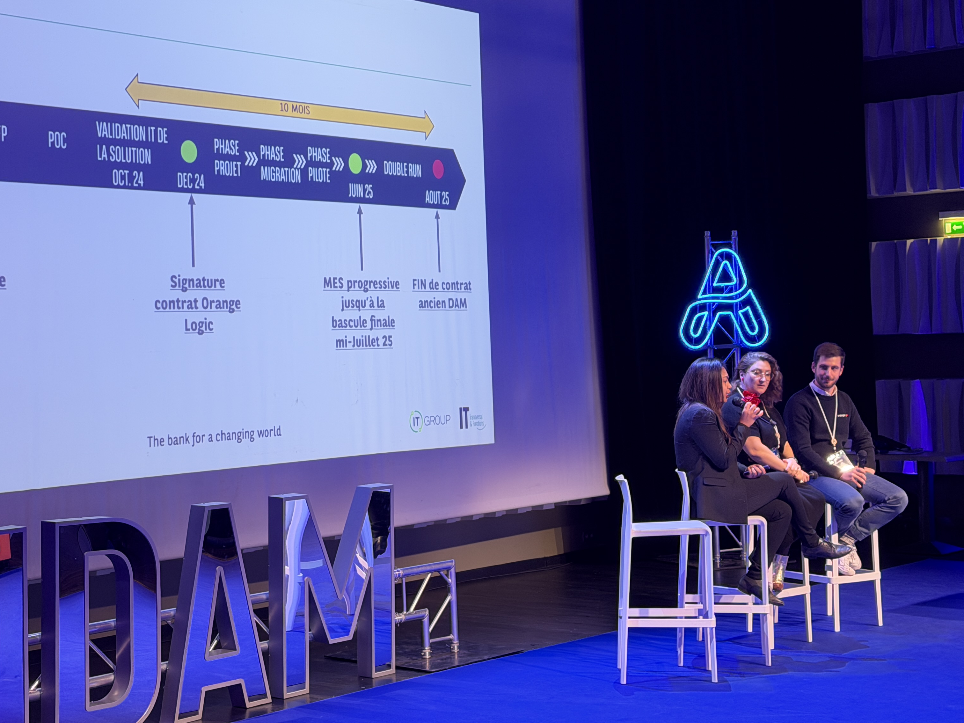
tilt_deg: -0.2
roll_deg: +1.7
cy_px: 338
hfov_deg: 30.1
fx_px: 1782
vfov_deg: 22.9
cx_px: 324
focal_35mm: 64
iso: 125
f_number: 1.78
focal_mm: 6.76
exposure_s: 1/59
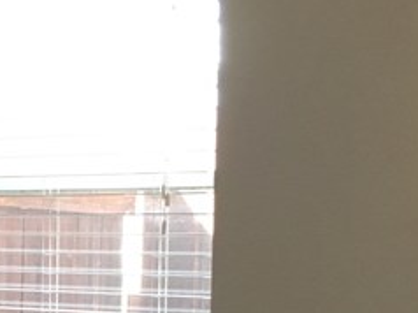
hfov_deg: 15.3
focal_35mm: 125
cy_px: 387
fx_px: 1508
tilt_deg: -5.8
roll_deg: -0.4
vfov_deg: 11.6
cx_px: -67
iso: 100
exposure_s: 1/30
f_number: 2.2
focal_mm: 4.15
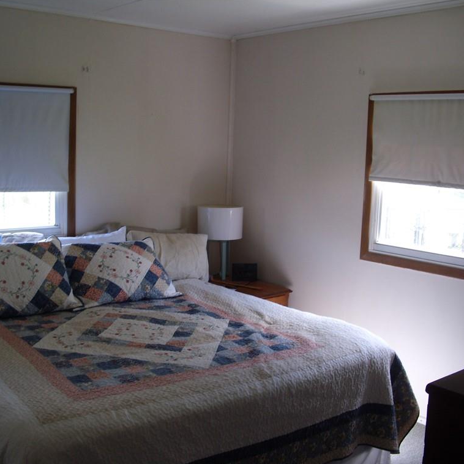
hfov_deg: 39.1
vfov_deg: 39.2
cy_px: 233
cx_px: 214
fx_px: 652
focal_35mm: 43
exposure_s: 1/50
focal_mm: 6.3
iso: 100
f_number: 3.1
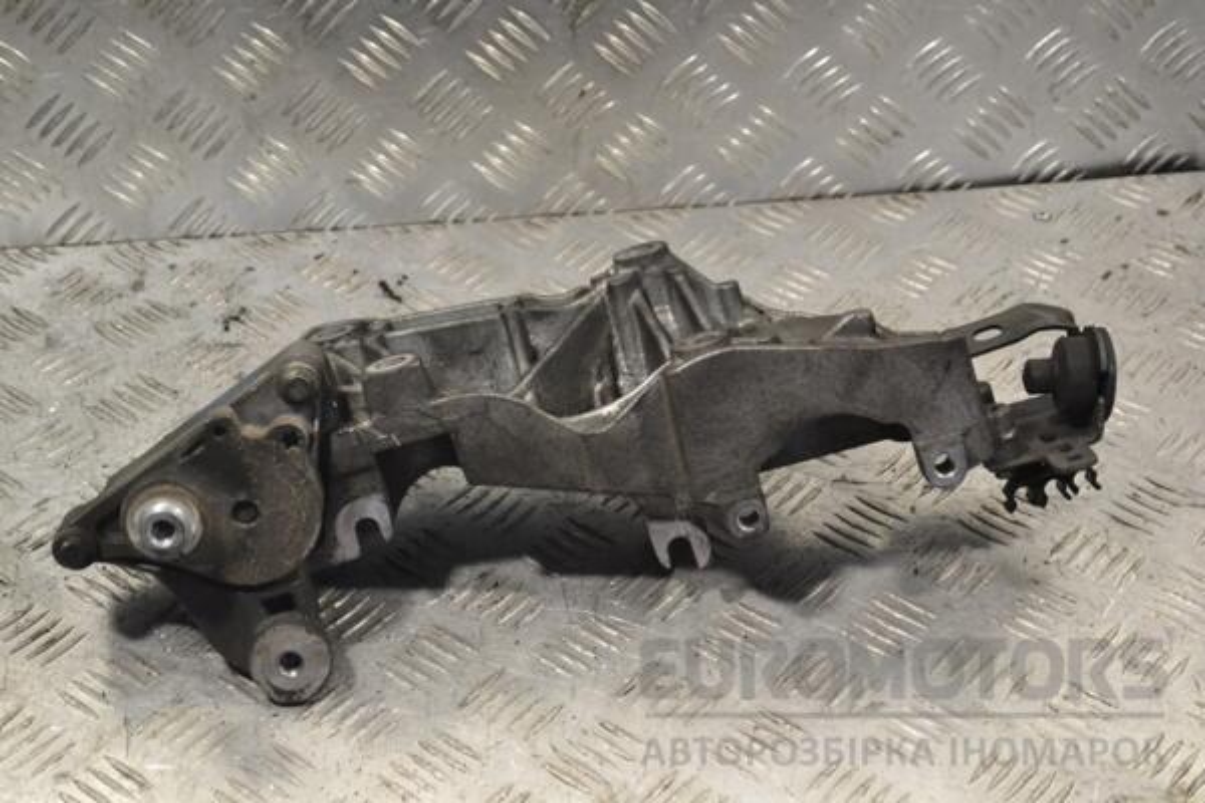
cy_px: 402
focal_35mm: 69
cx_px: 602
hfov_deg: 29.2
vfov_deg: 19.7
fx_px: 2309
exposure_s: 1/320
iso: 3200
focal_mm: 46
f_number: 5.6
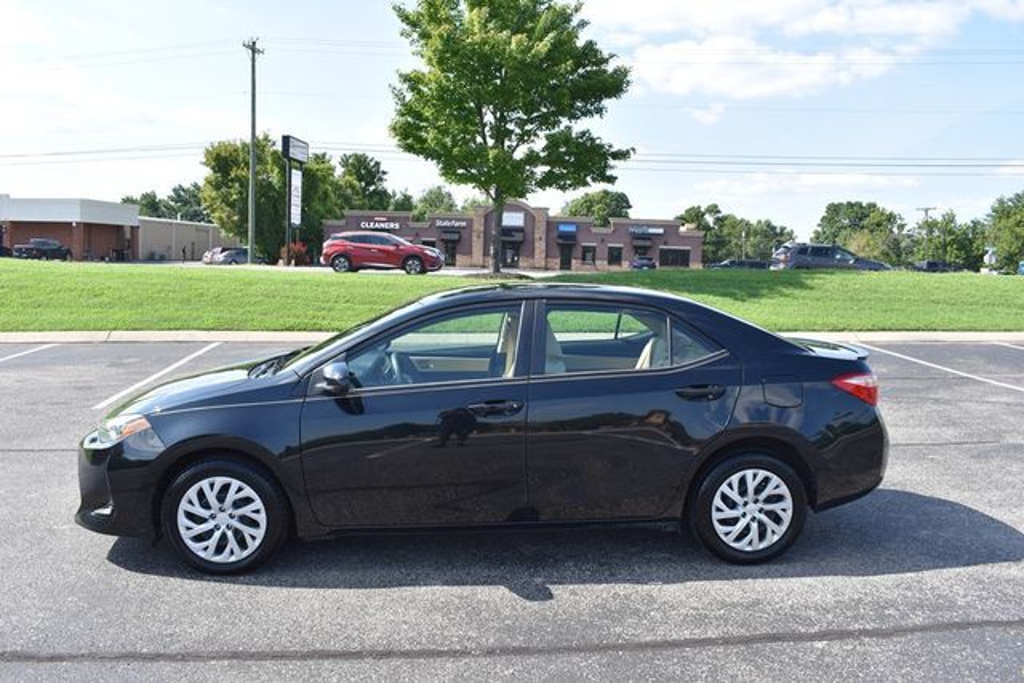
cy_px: 342
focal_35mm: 27
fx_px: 768
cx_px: 512
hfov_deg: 67.4
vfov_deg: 48.0
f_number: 7.1
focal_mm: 18
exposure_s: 1/250
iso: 200
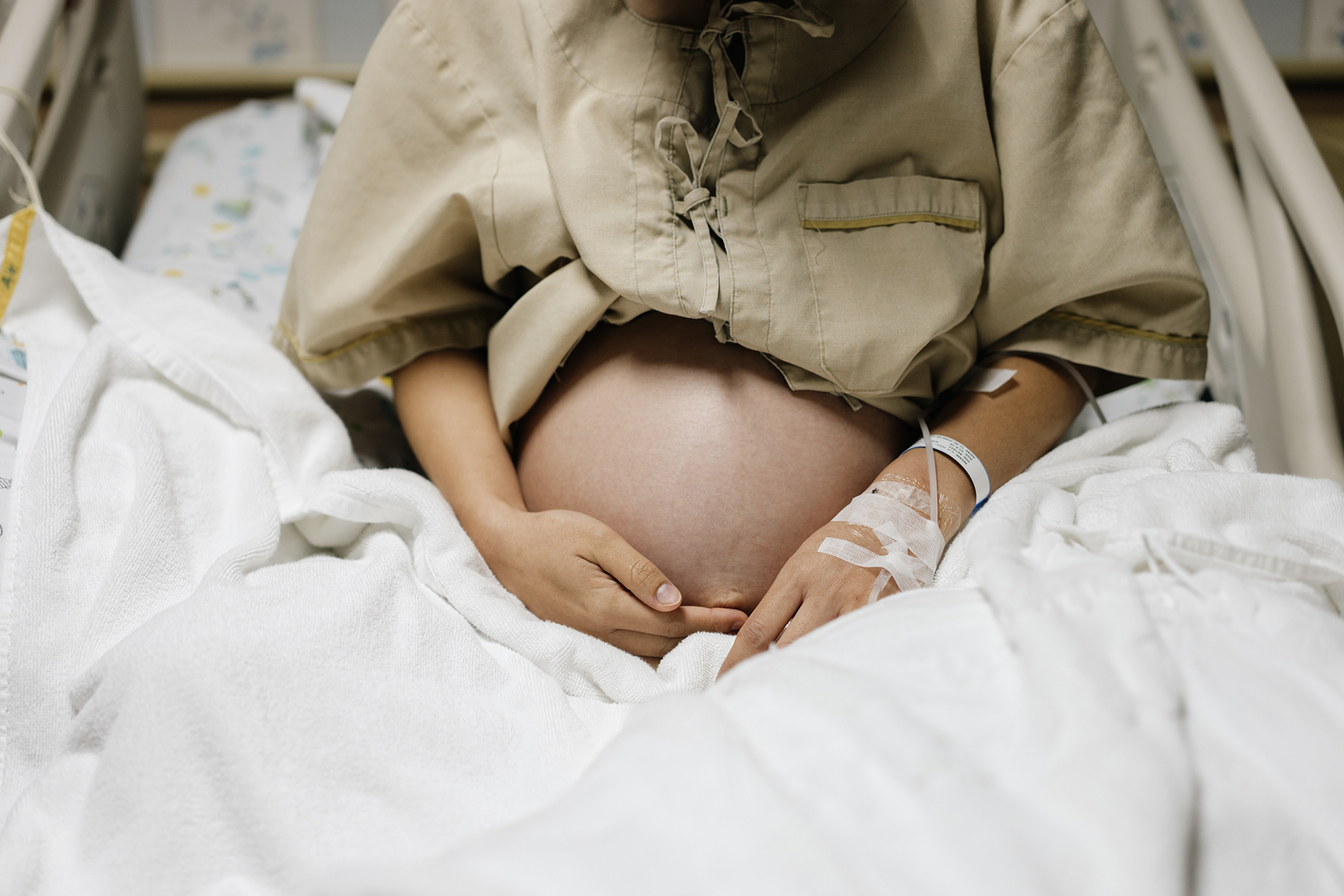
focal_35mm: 55
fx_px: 2053
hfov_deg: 36.2
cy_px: 448
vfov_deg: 24.6
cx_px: 672
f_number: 2.2
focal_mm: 55
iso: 640
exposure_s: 1/200
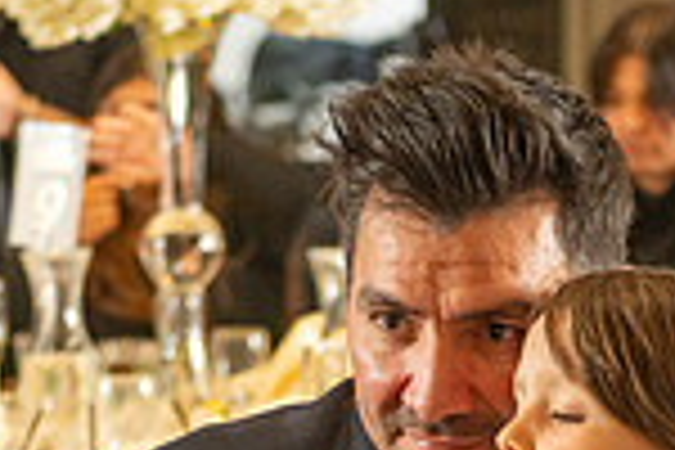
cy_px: 808
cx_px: 392
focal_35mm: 270
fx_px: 5062
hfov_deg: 7.6
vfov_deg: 5.0
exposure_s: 1/160
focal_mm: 70
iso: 800
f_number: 3.5
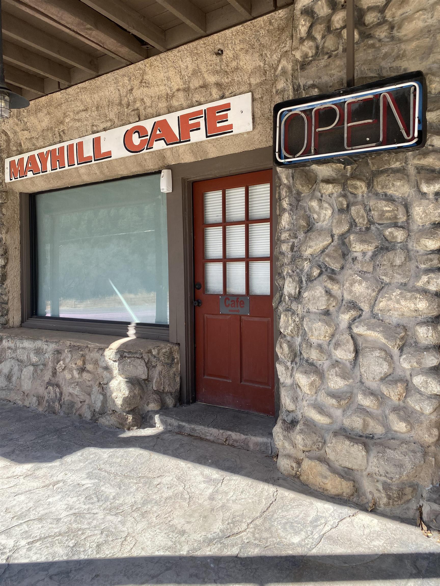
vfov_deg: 67.3
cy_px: 293
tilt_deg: +0.4
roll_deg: +0.7
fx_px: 441
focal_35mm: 26
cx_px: 220
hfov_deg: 53.1
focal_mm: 4.25
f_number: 1.8
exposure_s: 1/871
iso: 32
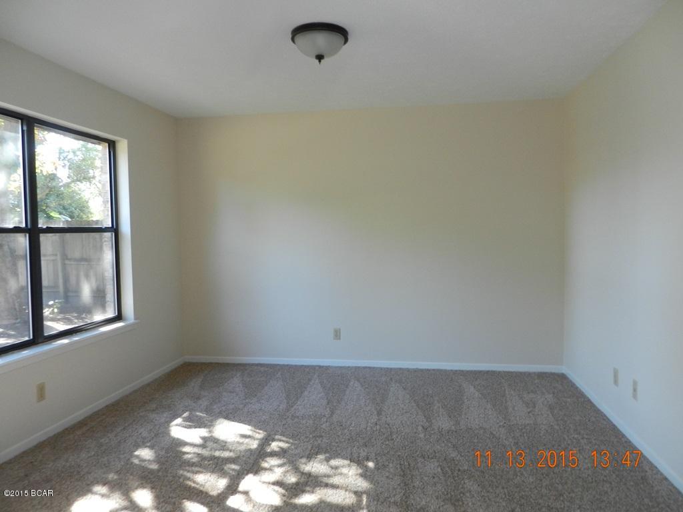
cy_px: 256
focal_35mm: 25
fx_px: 493
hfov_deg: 69.4
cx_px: 342
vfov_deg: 54.9
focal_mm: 4.5
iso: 200
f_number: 3.5
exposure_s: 1/30
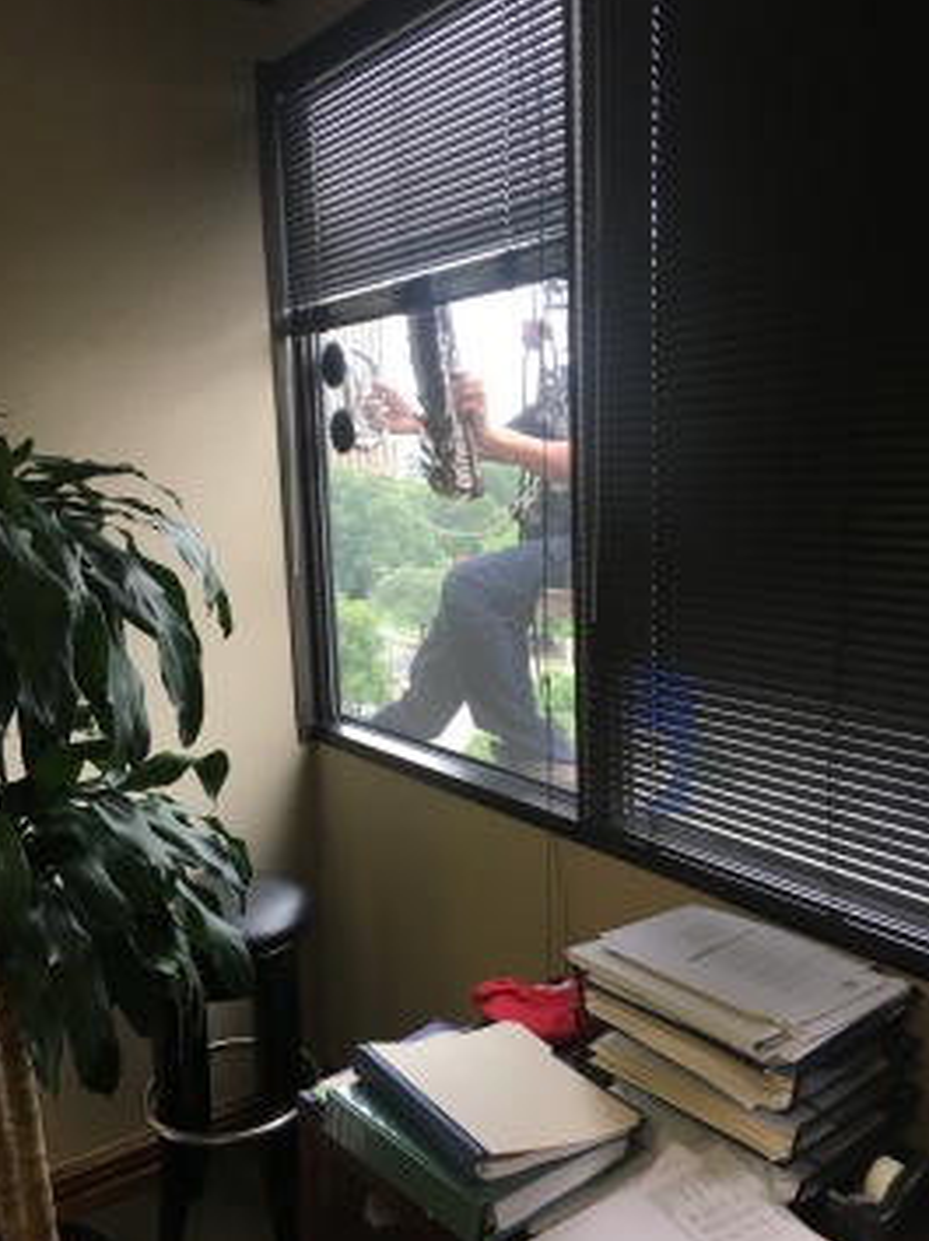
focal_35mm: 30
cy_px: 613
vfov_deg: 60.0
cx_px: 459
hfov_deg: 46.7
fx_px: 1075
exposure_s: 1/30
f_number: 2.2
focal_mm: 4.15
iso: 40
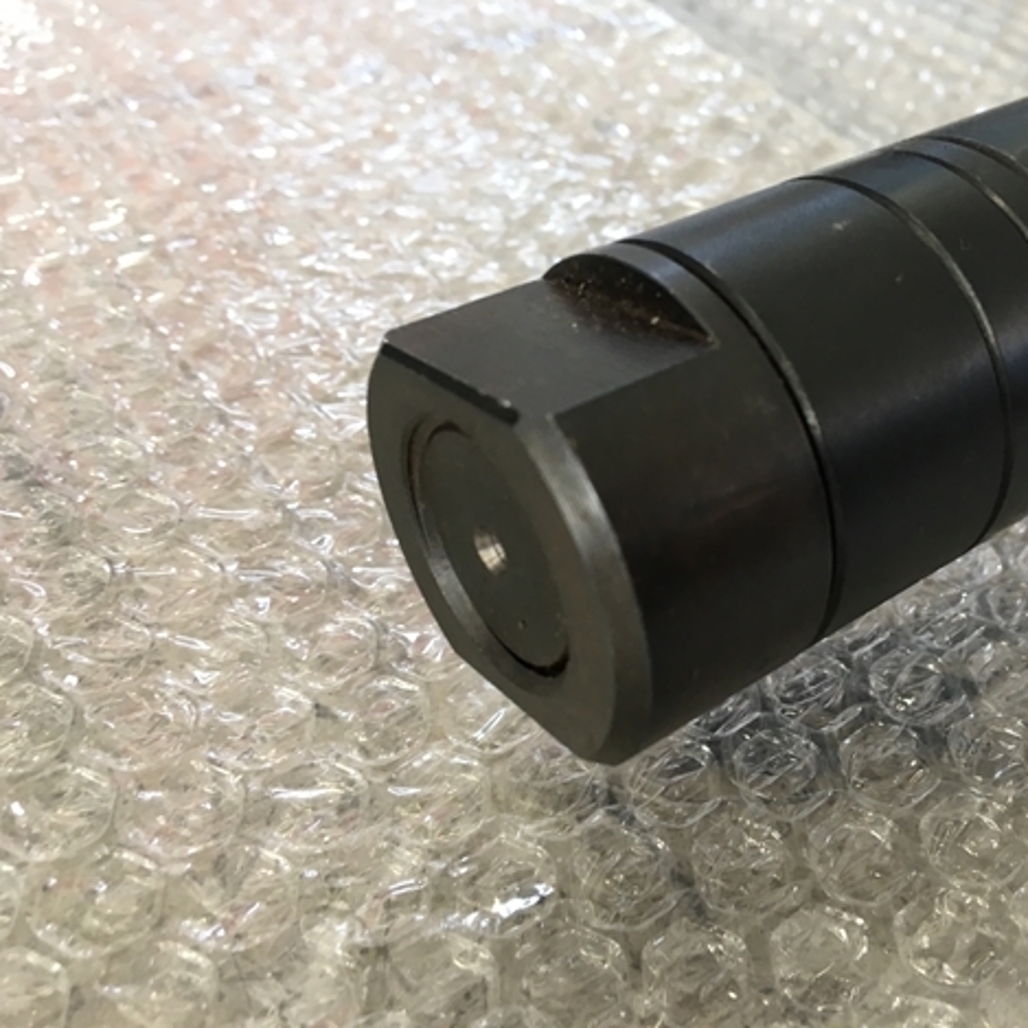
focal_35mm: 35
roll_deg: -9.0
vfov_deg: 47.2
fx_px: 1176
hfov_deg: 46.5
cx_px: 688
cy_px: 506
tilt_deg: -42.0
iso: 64
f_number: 2.2
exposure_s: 1/30
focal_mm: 4.15
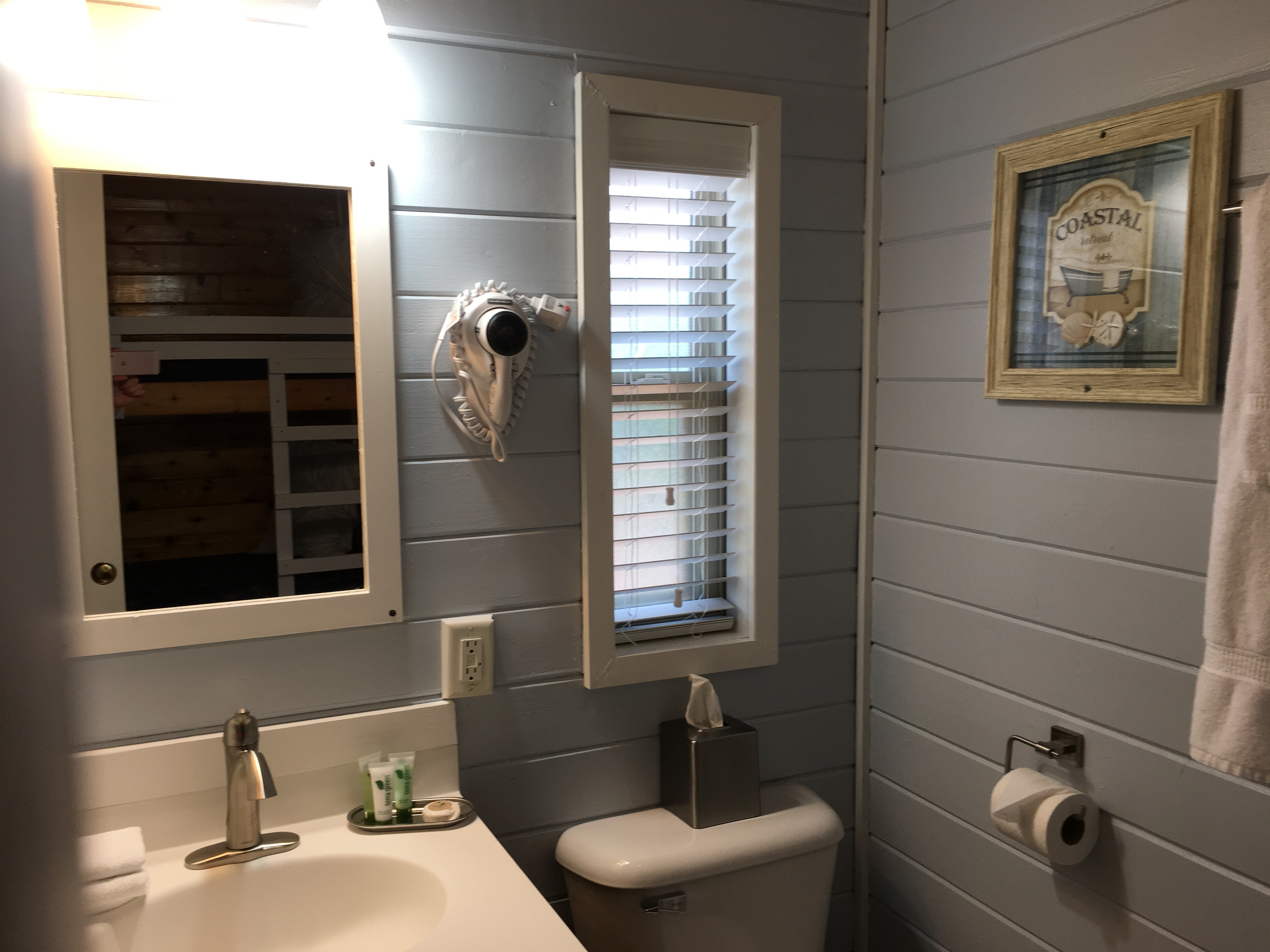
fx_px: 1064
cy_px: 476
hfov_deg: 61.7
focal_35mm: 29
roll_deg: -0.5
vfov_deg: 48.2
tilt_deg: -5.9
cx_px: 635
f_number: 2.2
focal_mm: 4.15
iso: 32
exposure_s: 1/60
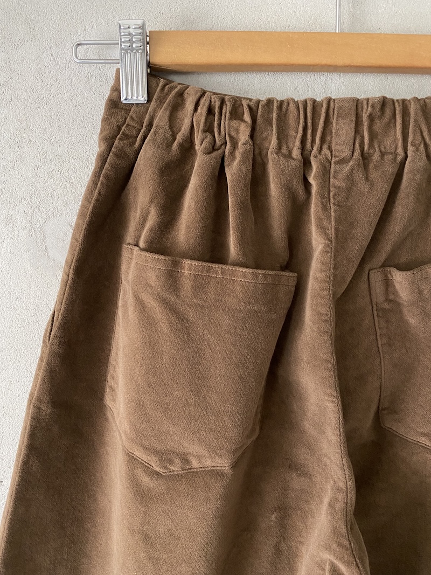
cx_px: 216
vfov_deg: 67.3
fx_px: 432
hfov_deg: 53.1
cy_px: 288
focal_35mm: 26
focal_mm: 4.25
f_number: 1.8
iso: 125
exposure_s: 1/72
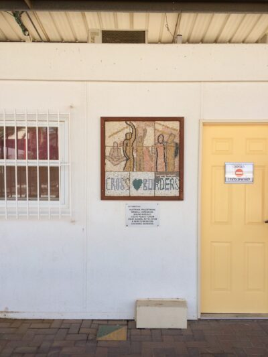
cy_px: 178
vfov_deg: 60.0
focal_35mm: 30
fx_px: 310
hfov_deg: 46.8
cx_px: 134
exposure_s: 1/622
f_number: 2.2
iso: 32
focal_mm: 4.12
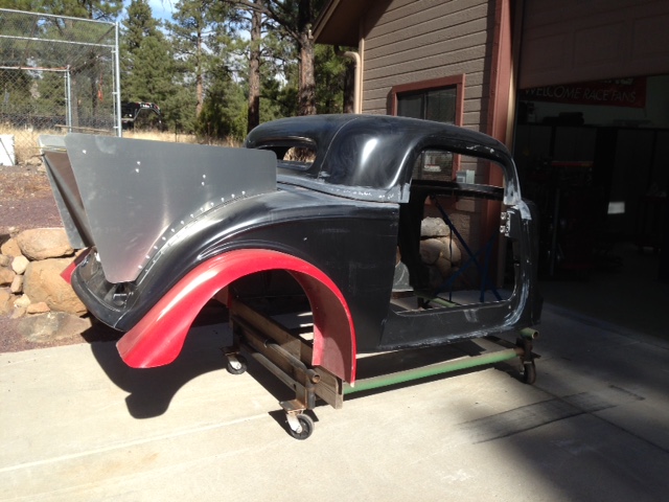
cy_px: 251
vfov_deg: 42.9
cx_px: 334
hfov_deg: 55.4
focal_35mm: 33
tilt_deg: -8.1
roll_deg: -0.3
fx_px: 638
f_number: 2.4
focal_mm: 4.12
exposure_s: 1/1063
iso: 50
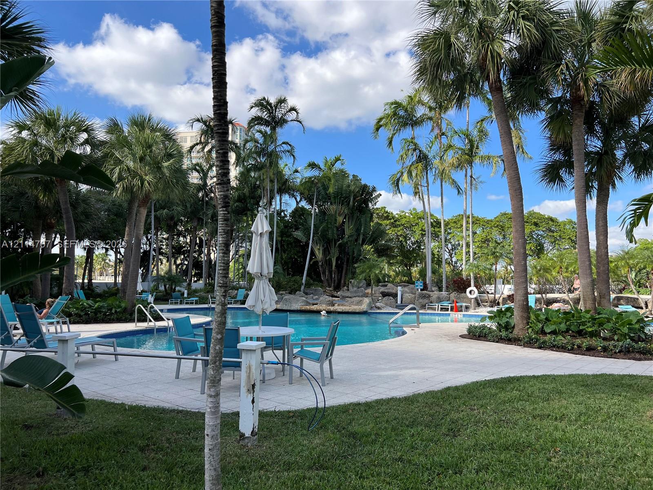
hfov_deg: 67.3
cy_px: 245
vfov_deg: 53.1
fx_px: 490
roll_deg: -0.5
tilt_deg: +2.6
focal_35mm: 26
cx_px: 326
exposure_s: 1/2404
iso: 50
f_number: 1.5
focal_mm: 5.7
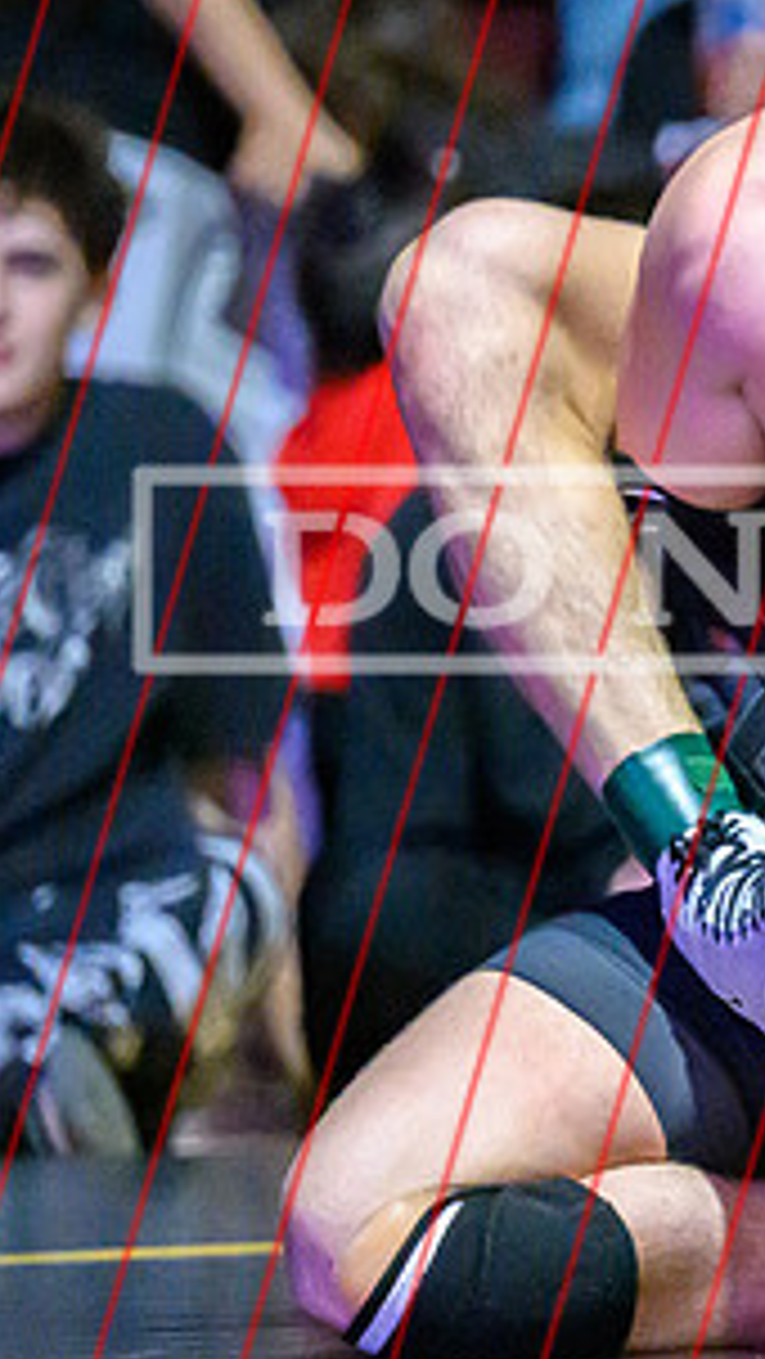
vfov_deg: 4.3
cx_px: 1078
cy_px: 412
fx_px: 18165
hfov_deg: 2.4
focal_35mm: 504
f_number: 2.8
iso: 12800
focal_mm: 175
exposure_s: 1/500
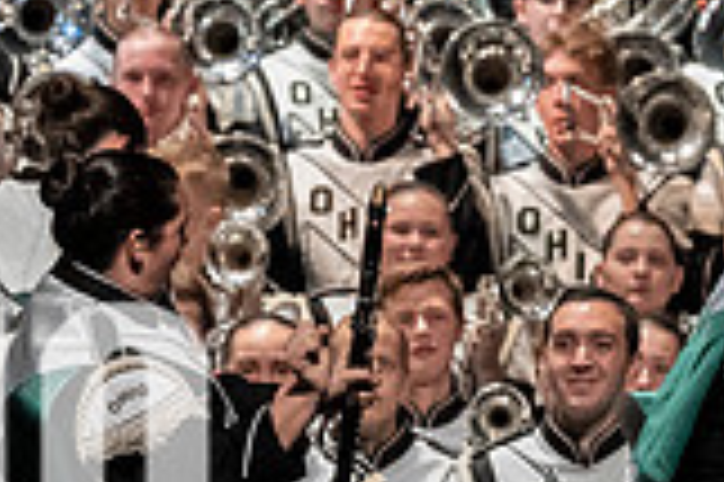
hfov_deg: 2.7
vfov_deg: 1.8
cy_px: 514
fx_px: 15228
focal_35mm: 758
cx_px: -130
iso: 4000
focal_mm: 140
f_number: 4
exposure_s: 1/500
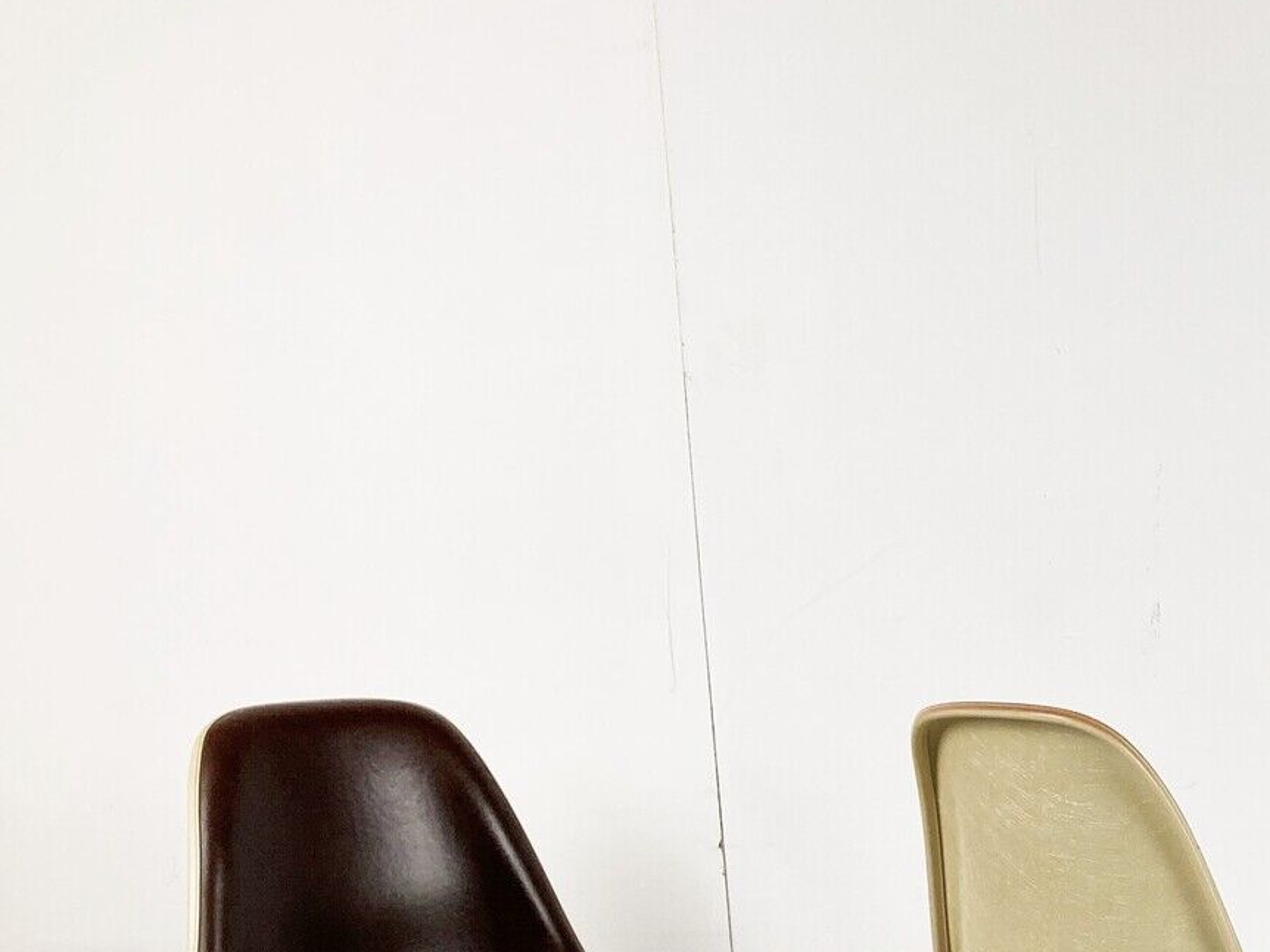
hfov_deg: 26.9
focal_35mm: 65
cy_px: 1037
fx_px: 2384
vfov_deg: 21.5
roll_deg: +0.2
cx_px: 1460
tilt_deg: -10.0
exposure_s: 1/121
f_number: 1.8
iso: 50
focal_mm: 3.99
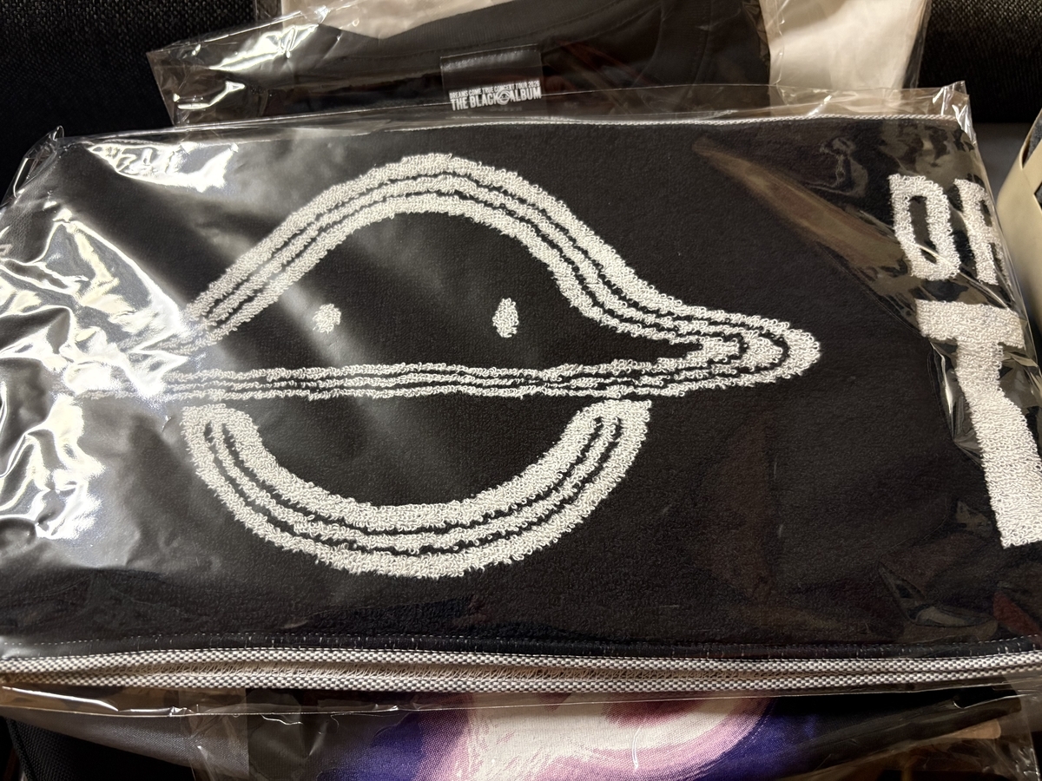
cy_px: 390
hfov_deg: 67.3
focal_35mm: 26
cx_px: 521
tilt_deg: -54.7
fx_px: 783
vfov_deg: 53.1
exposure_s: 1/50
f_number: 1.6
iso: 400
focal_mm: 5.96
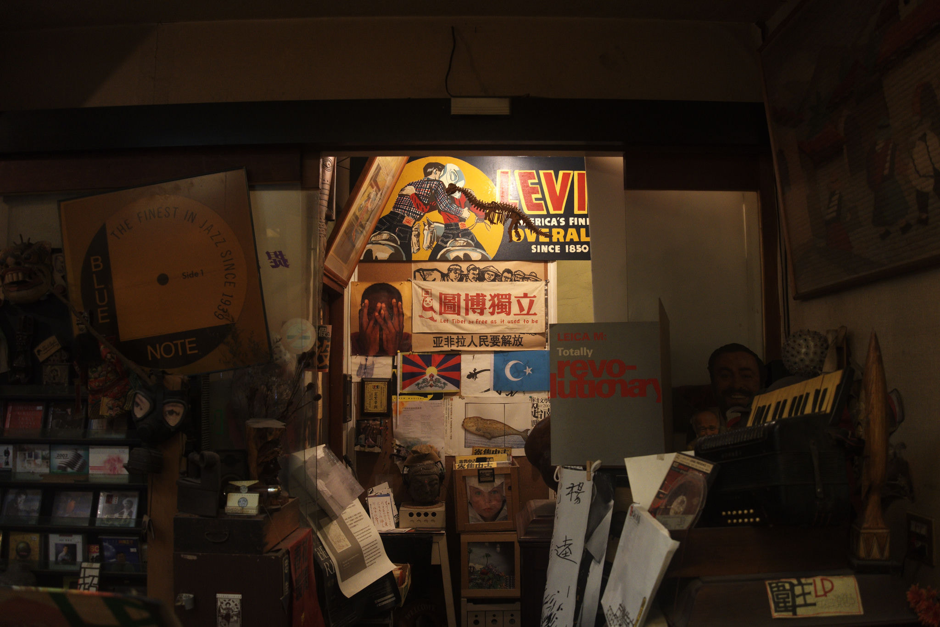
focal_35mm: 29
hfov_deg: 63.7
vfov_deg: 45.0
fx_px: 757
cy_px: 314
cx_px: 470
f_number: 4.5
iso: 3200
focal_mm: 29
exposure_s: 1/60
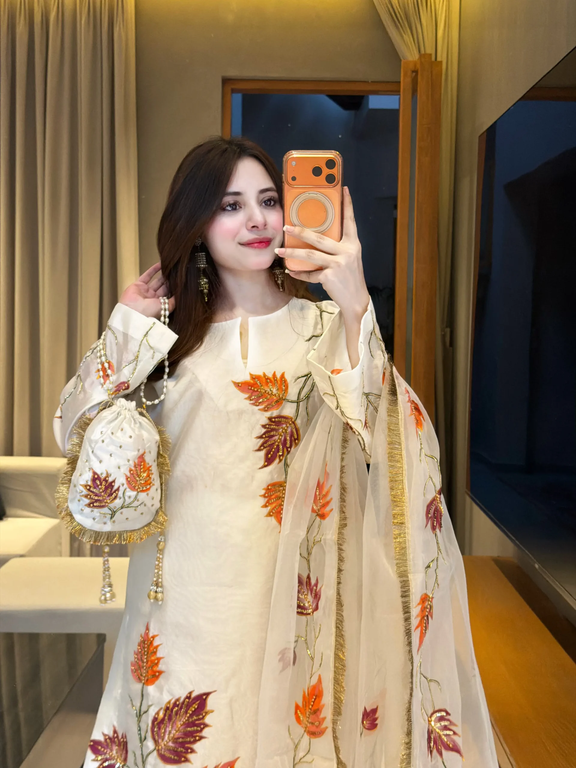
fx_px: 1065
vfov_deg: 39.7
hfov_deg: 30.3
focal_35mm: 48
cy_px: 384
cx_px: 288
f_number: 1.78
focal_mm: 6.76
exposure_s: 1/50
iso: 250
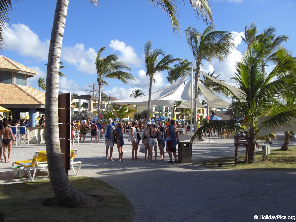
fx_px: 325
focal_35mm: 38
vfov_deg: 37.7
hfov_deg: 49.0
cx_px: 148
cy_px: 111
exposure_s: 1/125
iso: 64
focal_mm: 6.2
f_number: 8
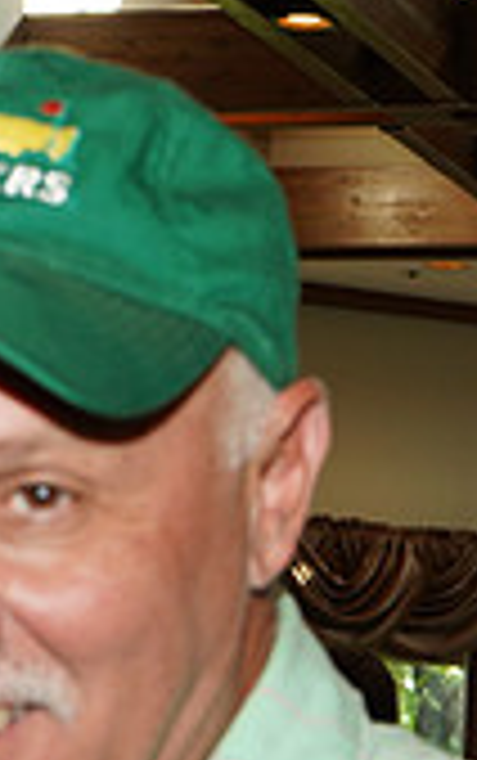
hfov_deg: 8.1
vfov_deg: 12.9
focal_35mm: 161
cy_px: 659
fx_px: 3340
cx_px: -14
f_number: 8
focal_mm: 46
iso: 800
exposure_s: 1/80
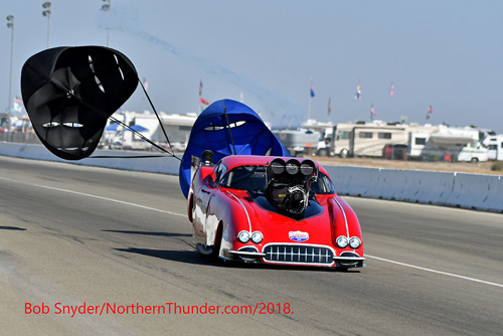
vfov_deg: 4.6
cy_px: 168
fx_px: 4194
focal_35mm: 300
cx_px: 252
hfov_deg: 6.9
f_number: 5.6
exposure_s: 1/1250
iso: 160
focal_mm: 200
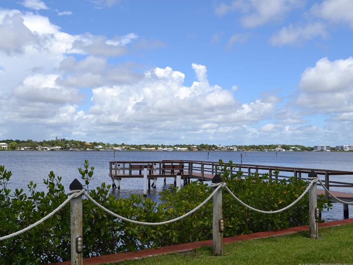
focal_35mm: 43
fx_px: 439
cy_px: 134
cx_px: 160
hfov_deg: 43.8
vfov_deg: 33.6
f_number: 8
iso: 100
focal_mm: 26
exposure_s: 1/250
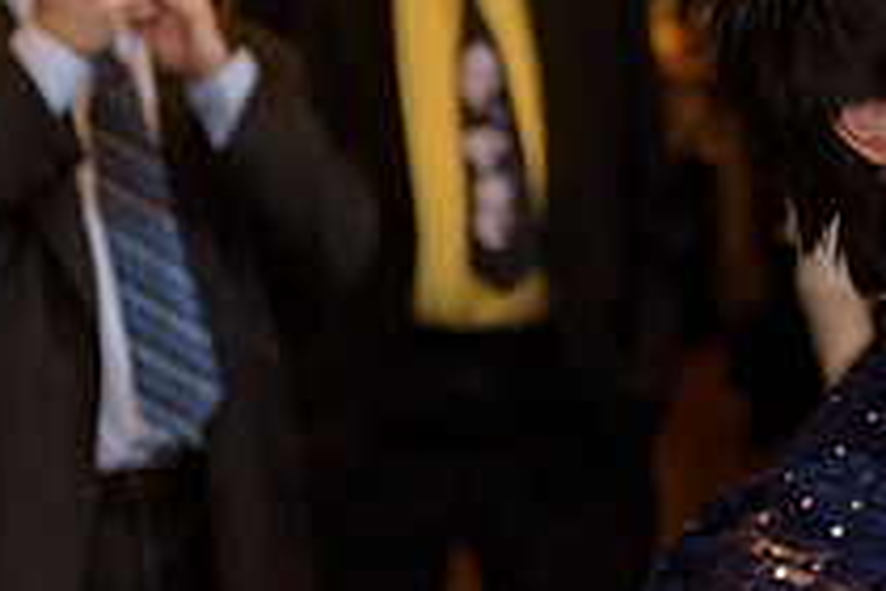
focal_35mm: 193
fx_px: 4750
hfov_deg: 10.4
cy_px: 103
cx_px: 1164
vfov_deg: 7.1
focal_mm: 70
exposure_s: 1/125
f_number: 3.2
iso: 1250
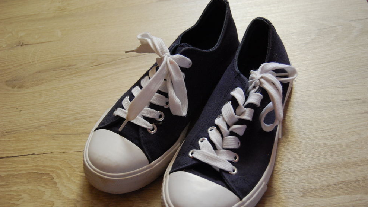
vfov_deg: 23.5
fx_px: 498
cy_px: 117
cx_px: 184
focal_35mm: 51
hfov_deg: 40.6
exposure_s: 1/30
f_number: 4.5
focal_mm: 32
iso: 900
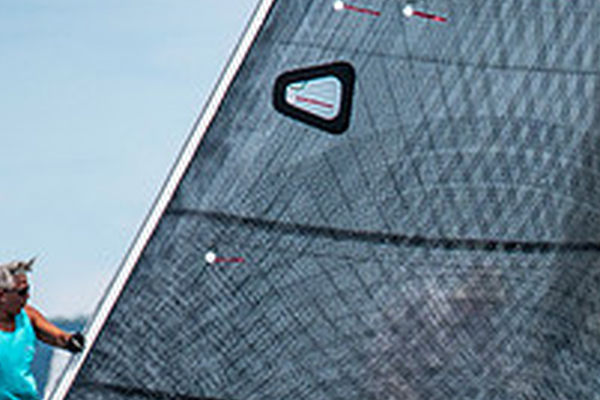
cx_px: 579
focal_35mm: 1670
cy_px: 697
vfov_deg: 0.8
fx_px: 27831
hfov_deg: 1.2
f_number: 4
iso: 320
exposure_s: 1/4000
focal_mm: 300
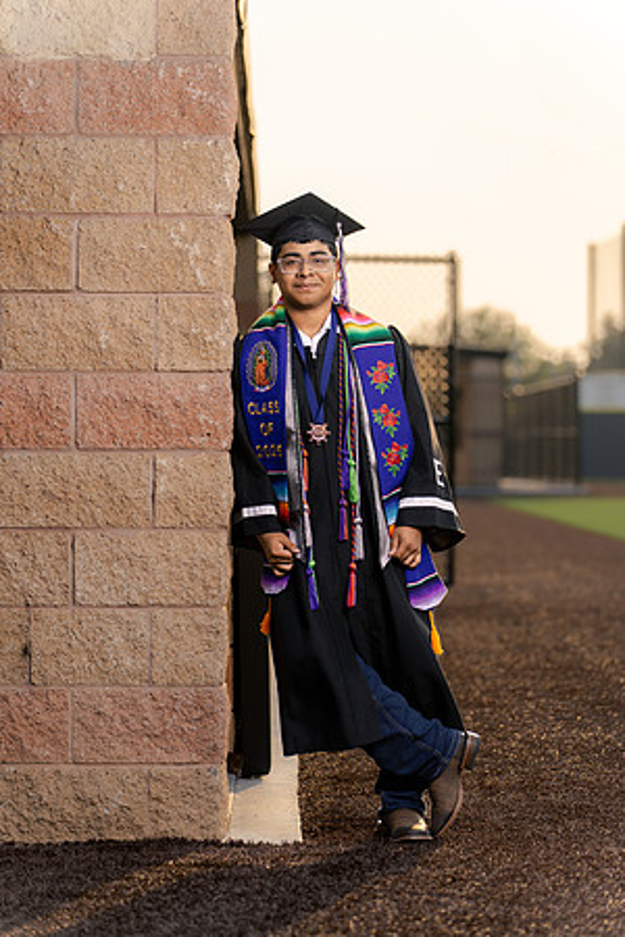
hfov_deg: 13.4
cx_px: 312
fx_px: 2656
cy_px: 468
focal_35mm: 102
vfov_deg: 20.0
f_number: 2.8
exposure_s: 1/1000
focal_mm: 102
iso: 100
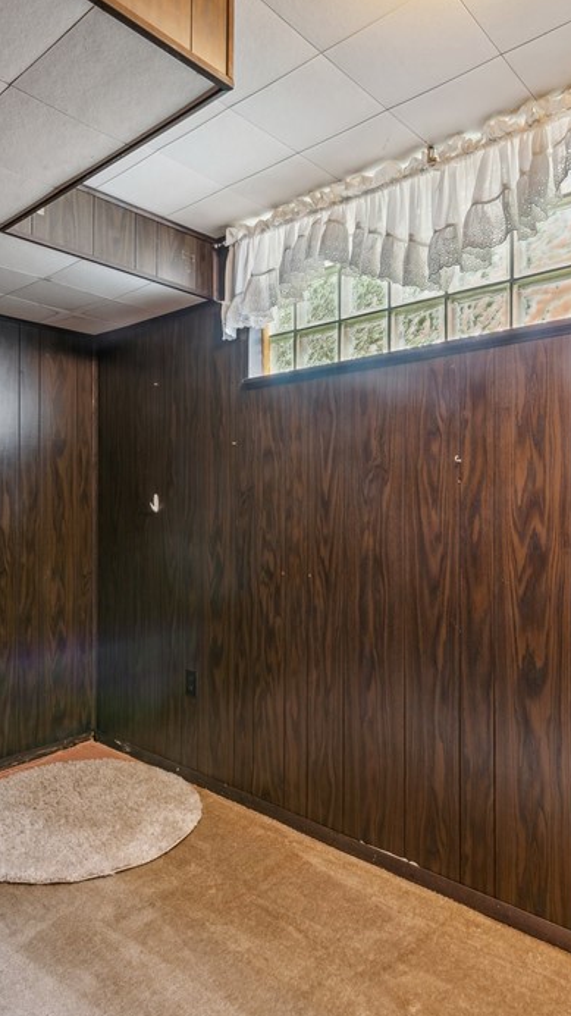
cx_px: 230
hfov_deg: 49.2
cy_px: 499
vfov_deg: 78.7
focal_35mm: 23
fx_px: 619
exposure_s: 2.5
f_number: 11
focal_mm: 14
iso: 80
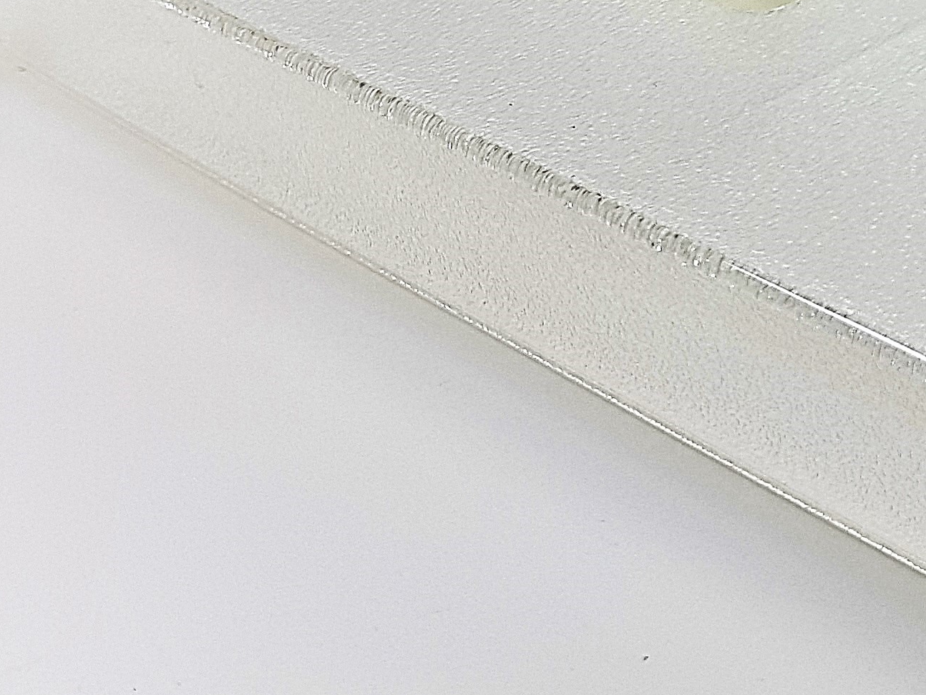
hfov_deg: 21.4
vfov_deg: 18.2
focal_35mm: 81
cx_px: 1264
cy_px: 287
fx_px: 2167
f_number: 1.7
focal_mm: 4.2
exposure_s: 1/205
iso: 40
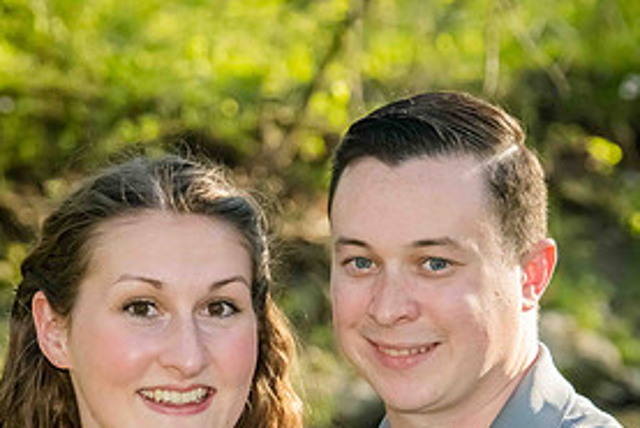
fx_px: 4091
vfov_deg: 6.0
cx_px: 275
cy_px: 425
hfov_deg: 8.9
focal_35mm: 230
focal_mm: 110
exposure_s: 1/800
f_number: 8
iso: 1600
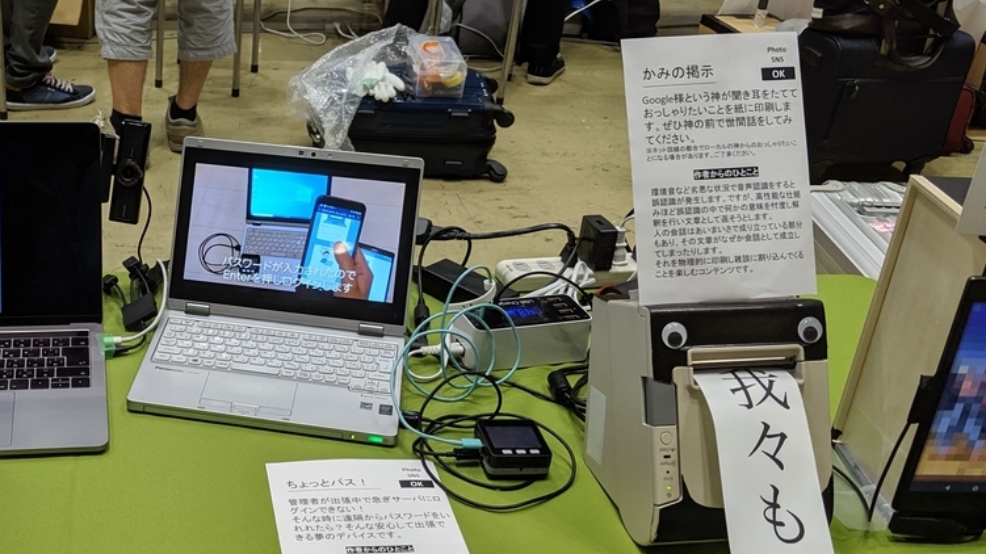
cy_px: 242
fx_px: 1228
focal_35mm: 47
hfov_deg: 42.1
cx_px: 219
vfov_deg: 25.4
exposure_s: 1/116
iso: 86
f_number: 1.8
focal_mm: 4.44
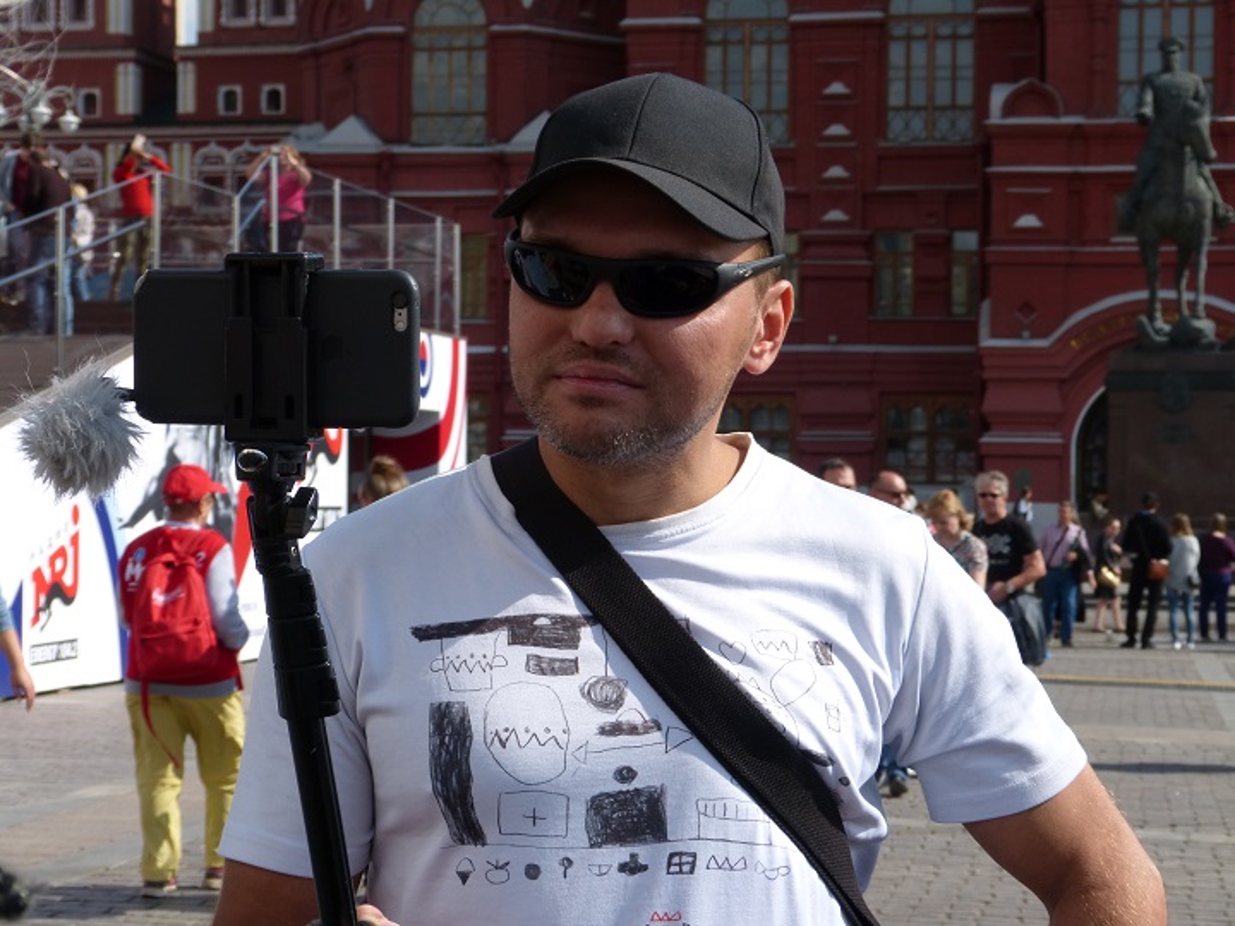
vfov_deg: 20.2
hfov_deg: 26.7
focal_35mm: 73
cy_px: 463
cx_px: 618
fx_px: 2604
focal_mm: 13.2
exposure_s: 1/1000
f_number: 4.5
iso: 100
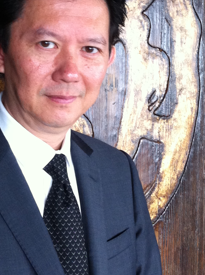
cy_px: 93
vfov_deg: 23.8
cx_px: 69
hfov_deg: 17.9
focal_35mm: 82
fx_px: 649
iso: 160
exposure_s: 1/15
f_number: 2.8
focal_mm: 3.85
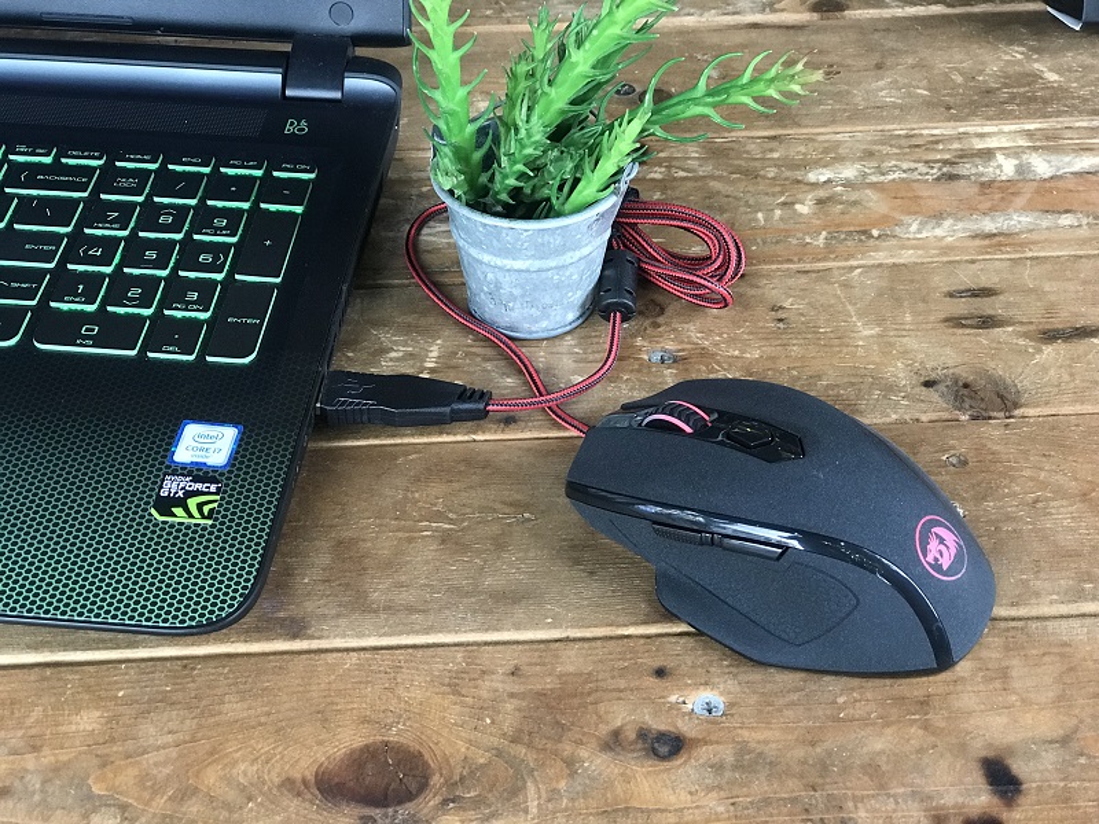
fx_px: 1810
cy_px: 412
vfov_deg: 25.7
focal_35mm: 57
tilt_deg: -43.9
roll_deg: +1.7
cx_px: 550
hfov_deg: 33.8
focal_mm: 6.6
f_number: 2.8
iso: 160
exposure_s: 1/50
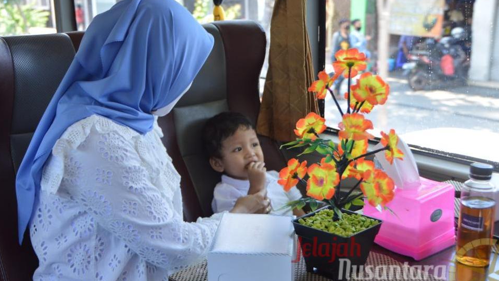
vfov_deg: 26.5
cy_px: 122
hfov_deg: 45.5
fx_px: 595
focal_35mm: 45
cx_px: 251
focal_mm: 28
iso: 400
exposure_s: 1/80
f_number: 4.5
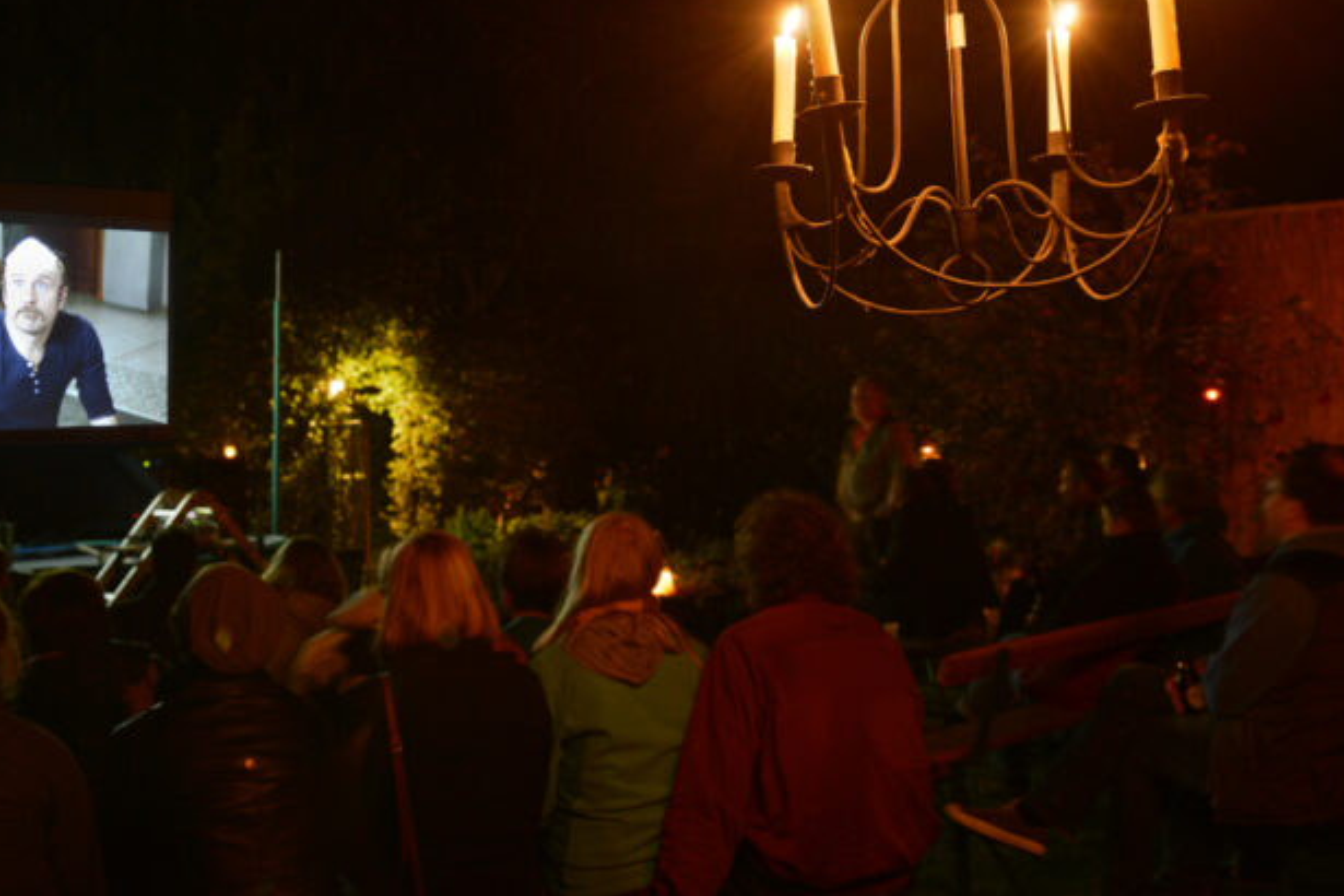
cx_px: 594
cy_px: 355
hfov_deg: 48.4
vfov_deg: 33.3
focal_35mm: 40
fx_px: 1493
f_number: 6.3
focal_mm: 32
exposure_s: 1/2.5
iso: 2000
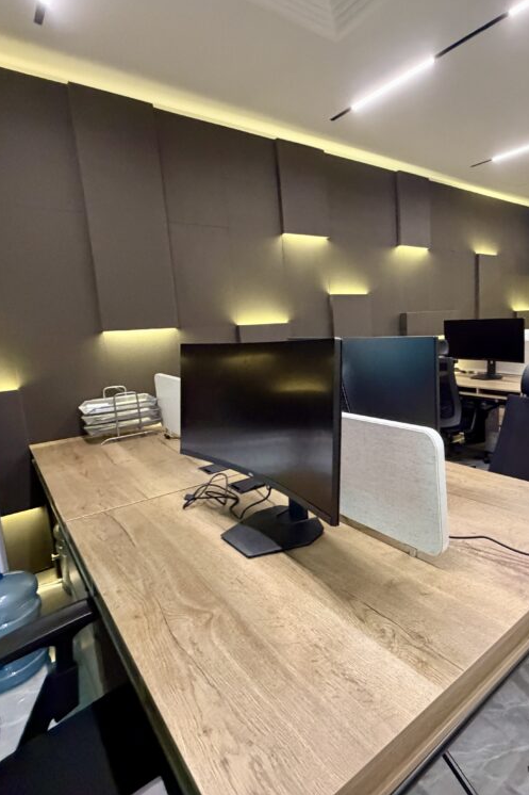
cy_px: 387
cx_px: 365
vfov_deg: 84.0
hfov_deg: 60.0
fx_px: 441
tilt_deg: -8.2
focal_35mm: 20
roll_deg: +3.9
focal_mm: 2.22
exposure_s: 1/60
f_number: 2.2
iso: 800
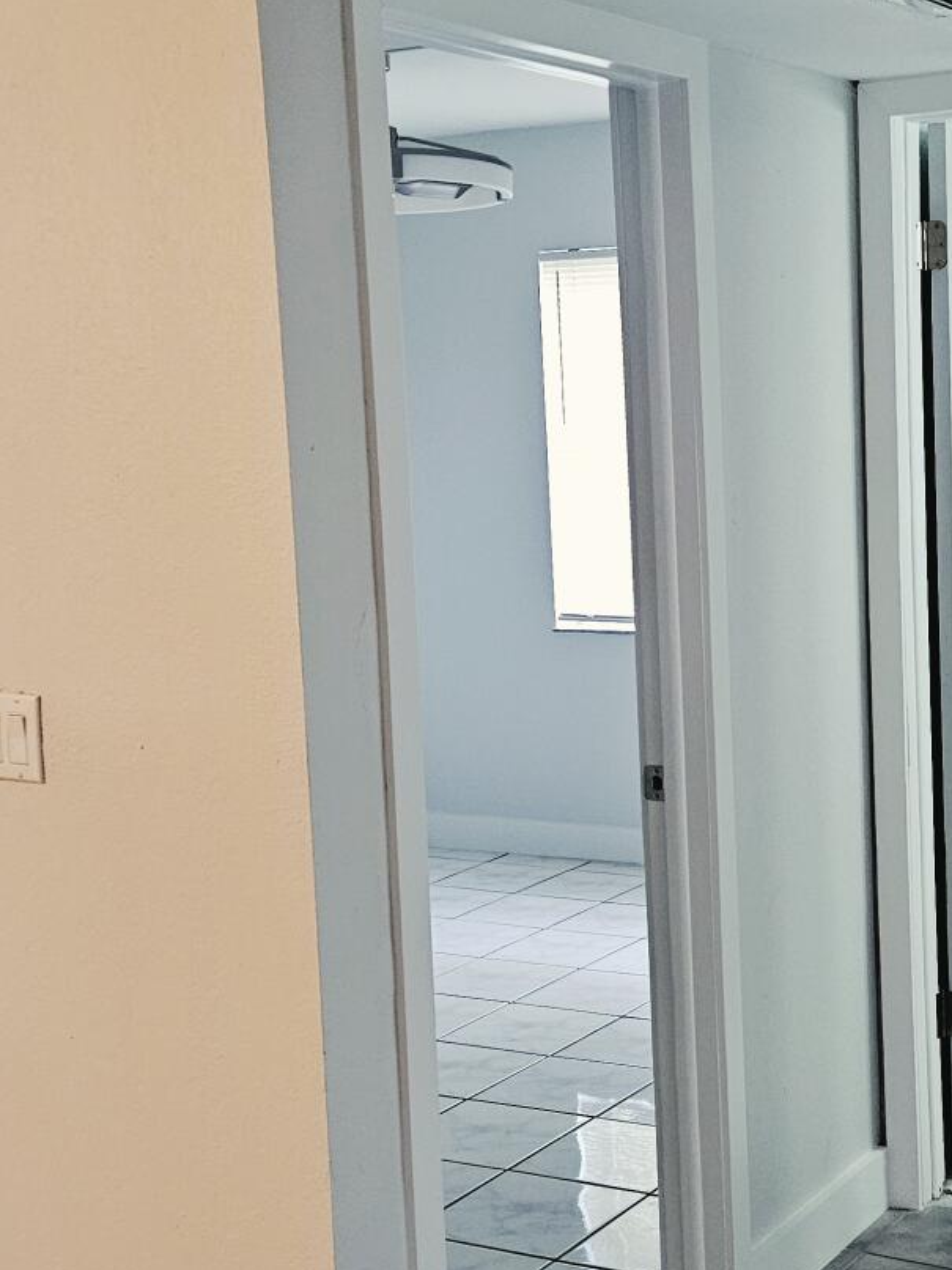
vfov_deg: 33.8
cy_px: 636
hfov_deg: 25.3
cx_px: 740
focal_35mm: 57
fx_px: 2091
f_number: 1.8
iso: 320
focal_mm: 5.4
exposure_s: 1/120
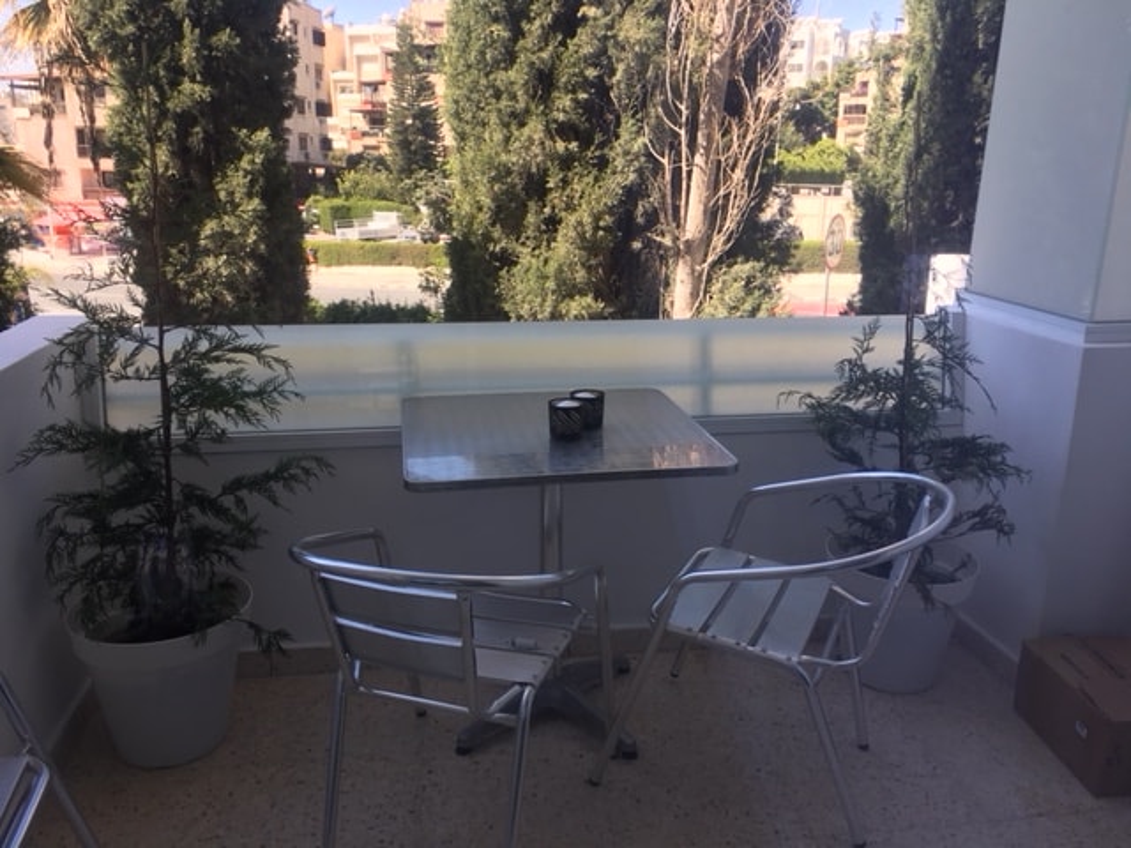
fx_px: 948
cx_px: 566
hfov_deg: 61.7
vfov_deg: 48.2
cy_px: 424
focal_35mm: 29
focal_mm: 4.15
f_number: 2.2
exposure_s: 1/199
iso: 25
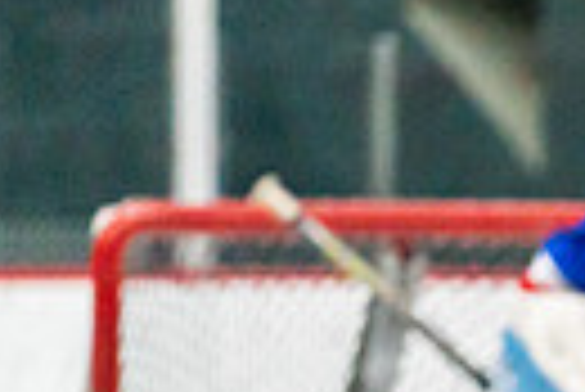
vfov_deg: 1.4
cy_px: 791
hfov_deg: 2.1
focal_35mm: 986
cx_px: 978
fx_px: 16040
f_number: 2.8
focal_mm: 200
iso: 3200
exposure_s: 1/1250
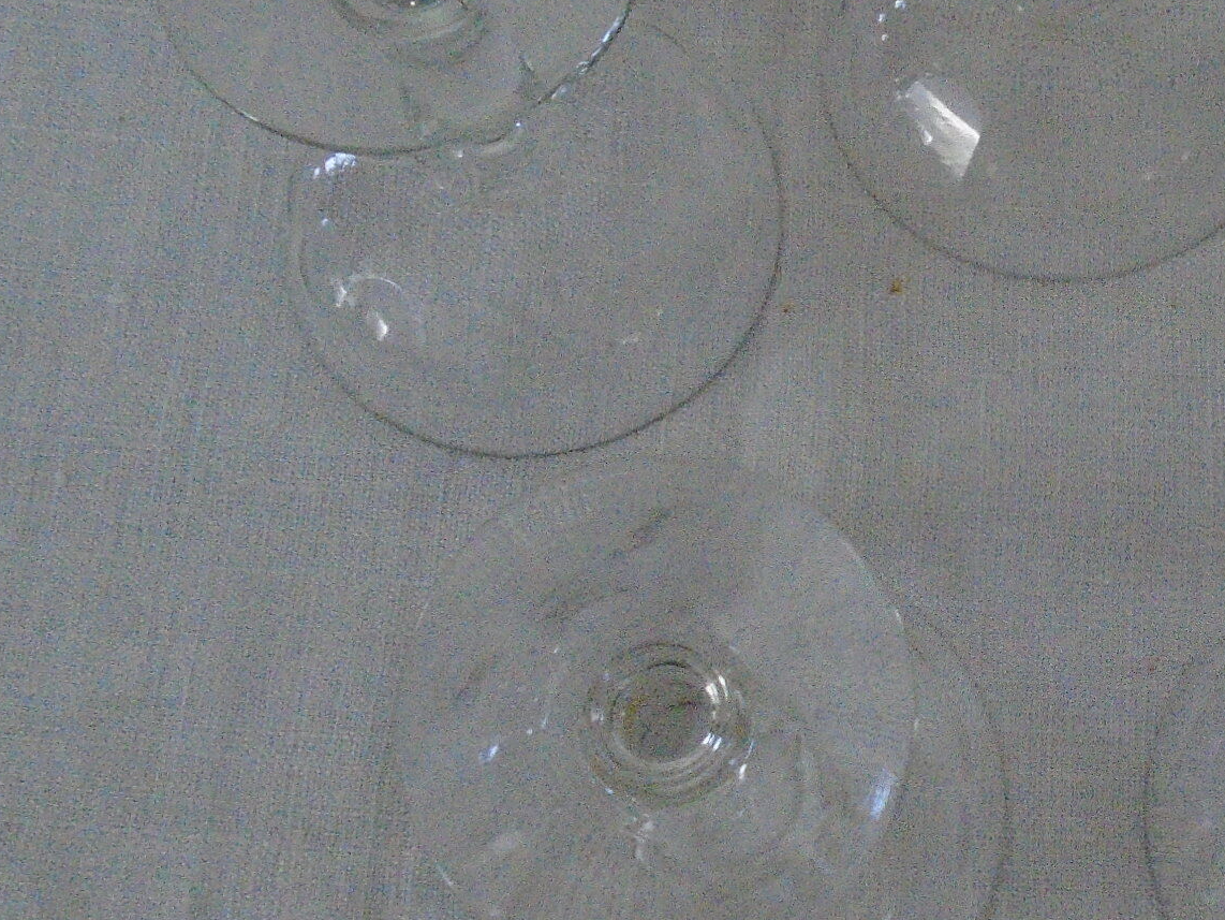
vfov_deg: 24.8
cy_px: 495
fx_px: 2088
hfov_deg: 31.3
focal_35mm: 59
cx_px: 1086
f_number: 3.2
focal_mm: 4.6
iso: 800
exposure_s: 1/100
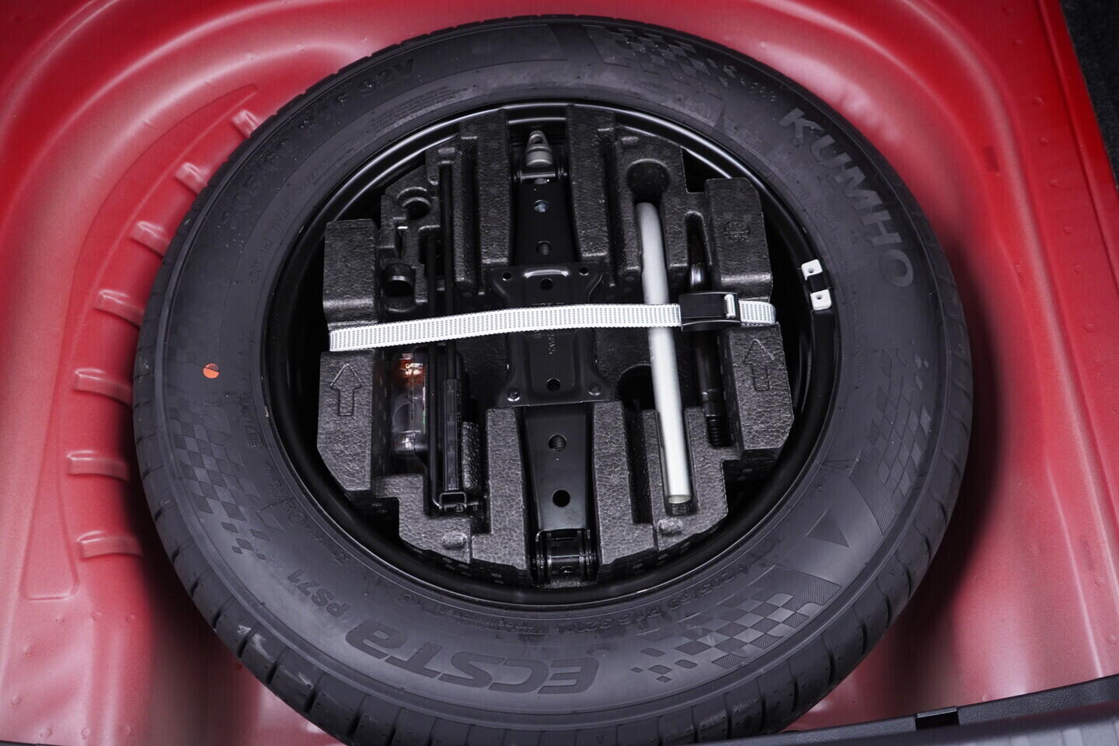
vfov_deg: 36.9
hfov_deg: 53.1
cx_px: 560
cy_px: 373
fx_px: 1119
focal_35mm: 36
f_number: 2.8
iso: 400
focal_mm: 24
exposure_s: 1/40
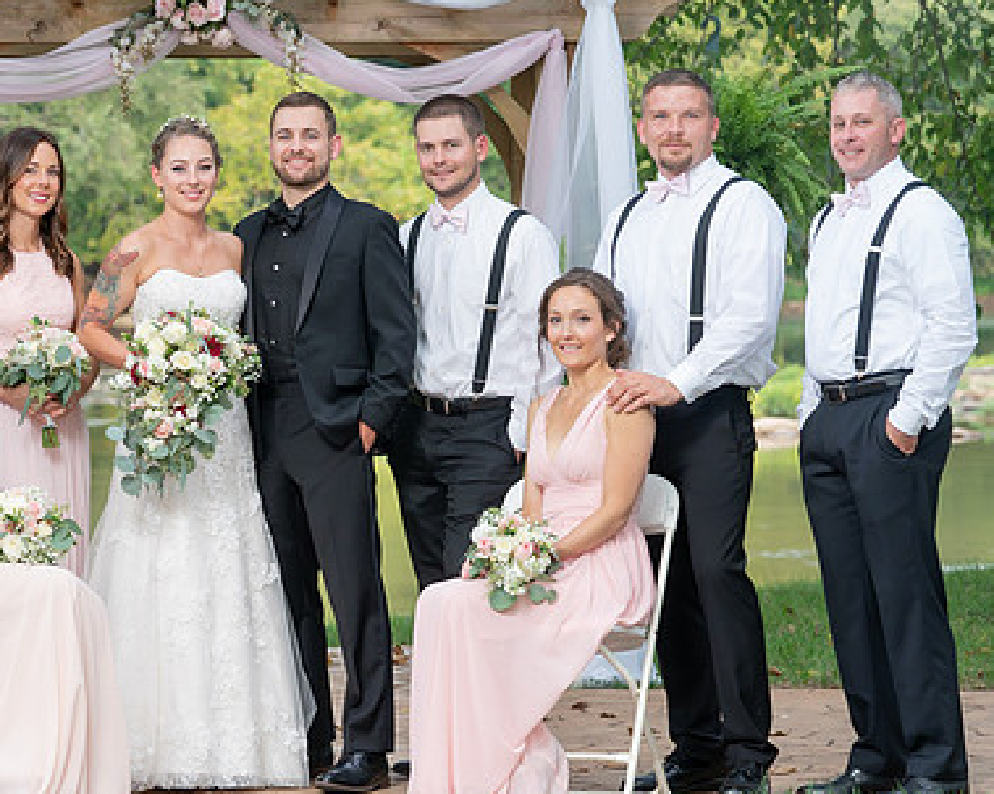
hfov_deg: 12.2
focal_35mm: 157
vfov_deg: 9.8
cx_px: 236
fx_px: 4618
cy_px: 349
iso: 640
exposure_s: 1/200
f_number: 5.6
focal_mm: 103
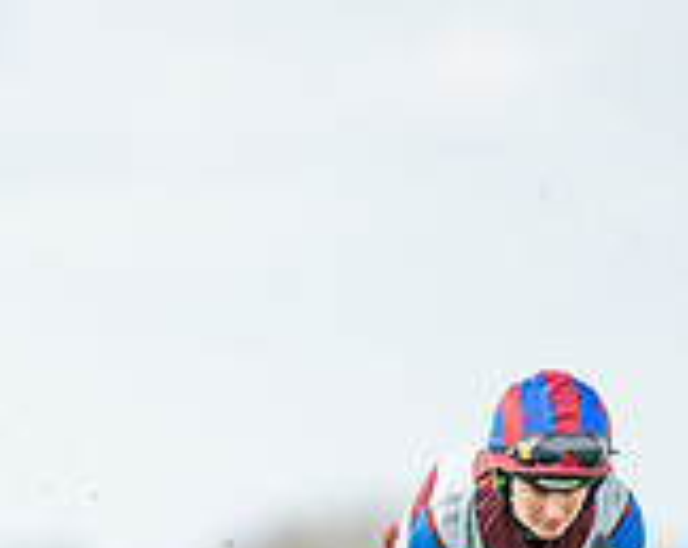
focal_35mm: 1567
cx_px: -373
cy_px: 952
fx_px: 31850
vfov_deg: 1.0
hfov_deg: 1.2
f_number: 4.5
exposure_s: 1/800
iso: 200
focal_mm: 400
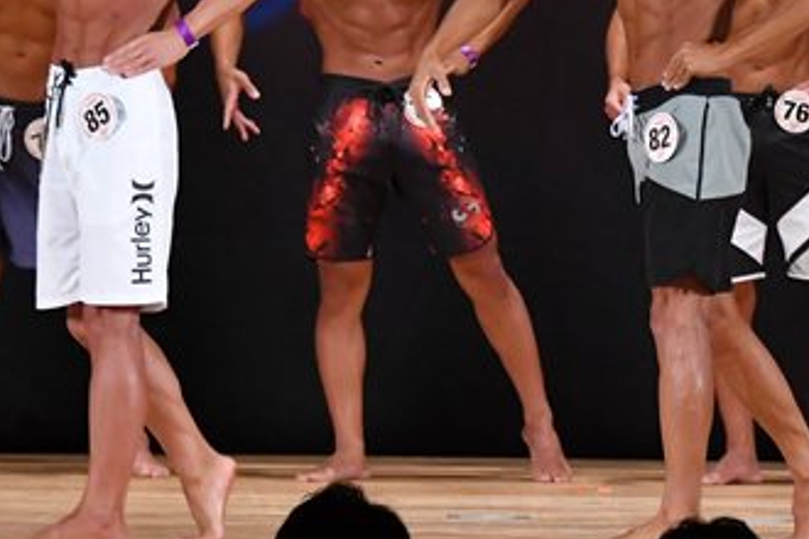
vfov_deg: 3.2
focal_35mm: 430
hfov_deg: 4.8
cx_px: 744
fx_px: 9662
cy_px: 98
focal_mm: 122
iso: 3200
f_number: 5.6
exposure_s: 1/400
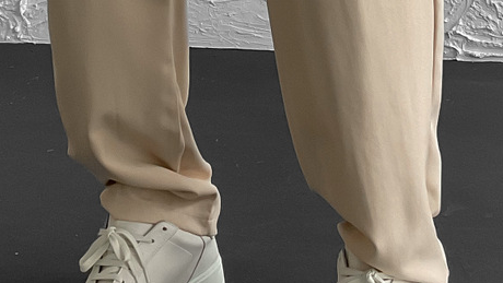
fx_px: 1467
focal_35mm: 110
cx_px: 182
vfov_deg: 10.5
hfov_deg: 19.4
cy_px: -184
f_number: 1.8
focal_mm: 3
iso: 64
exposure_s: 1/105
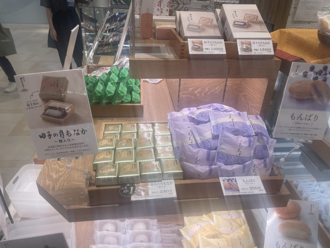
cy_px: 124
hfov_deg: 67.3
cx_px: 165
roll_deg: -2.9
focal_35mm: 26
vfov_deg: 53.1
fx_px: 248
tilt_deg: -30.1
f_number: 1.6
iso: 32
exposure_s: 1/321
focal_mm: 4.2
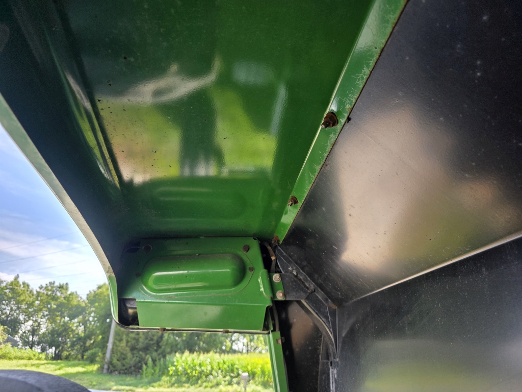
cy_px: 196
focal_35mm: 23
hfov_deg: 73.9
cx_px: 261
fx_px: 347
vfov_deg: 58.9
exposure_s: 1/359
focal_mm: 6.3
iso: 40
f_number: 1.7
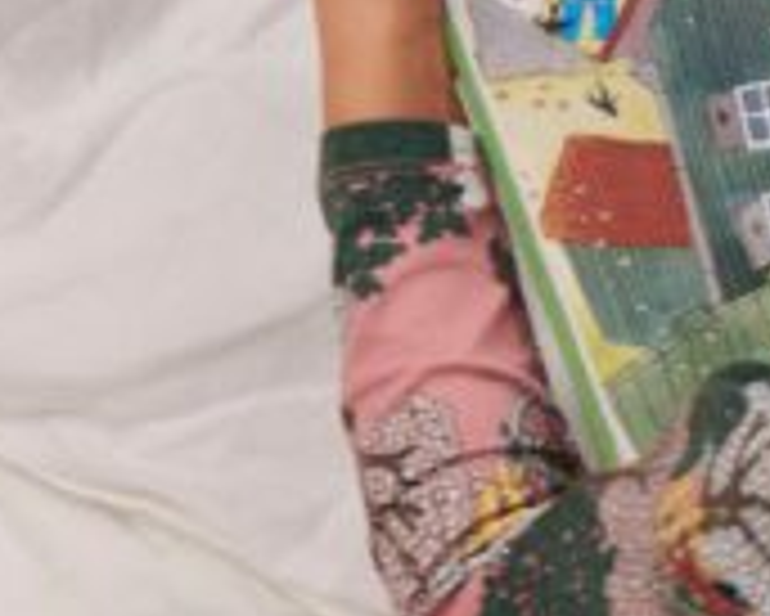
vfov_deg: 5.7
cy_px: 11
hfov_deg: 6.8
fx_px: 6157
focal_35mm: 270
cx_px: 1770
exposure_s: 1/800
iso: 500
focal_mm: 48
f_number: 5
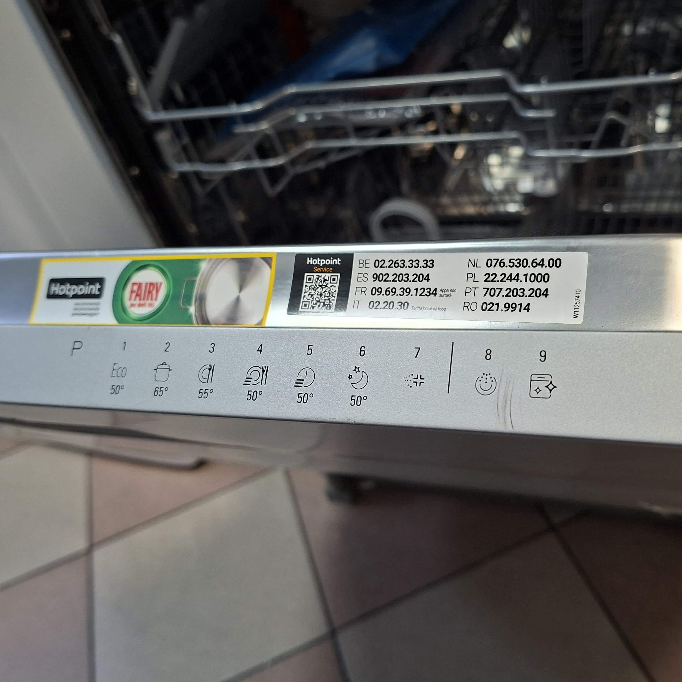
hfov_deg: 50.7
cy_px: 320
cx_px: 421
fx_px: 713
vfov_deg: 51.1
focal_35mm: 32
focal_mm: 5.54
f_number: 1.8
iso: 320
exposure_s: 1/100
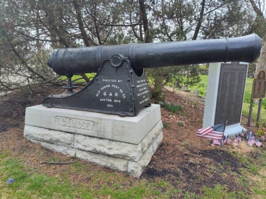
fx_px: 177
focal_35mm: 23
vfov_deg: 58.9
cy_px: 100
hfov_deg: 73.9
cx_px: 133
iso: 100
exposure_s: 1/520
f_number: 1.8
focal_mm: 5.56
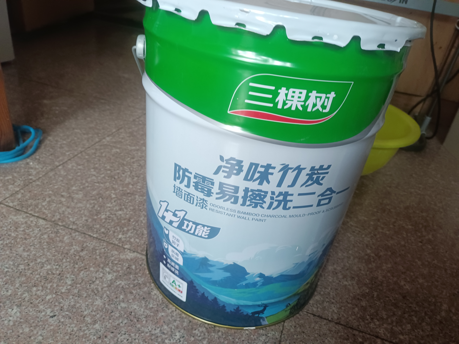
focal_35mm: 25
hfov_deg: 69.4
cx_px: 230
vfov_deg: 54.9
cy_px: 172
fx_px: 331
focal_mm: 4.71
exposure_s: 1/33.3
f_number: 1.79
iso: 1368
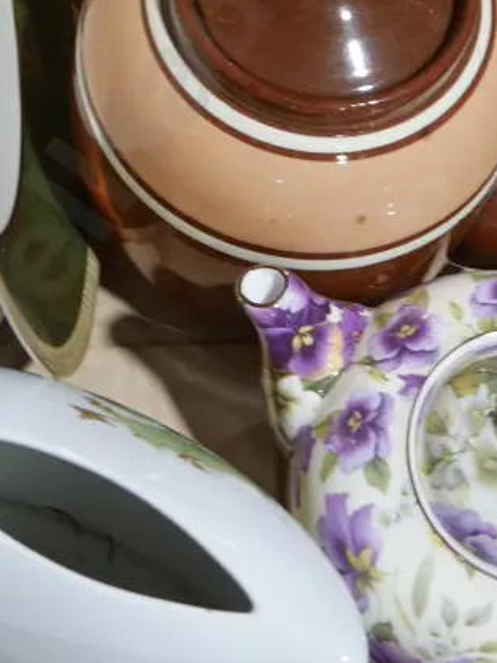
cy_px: 6
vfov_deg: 19.5
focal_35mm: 98
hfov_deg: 15.1
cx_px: 235
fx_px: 1878
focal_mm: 20
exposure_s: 1/60
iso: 250
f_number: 4.4
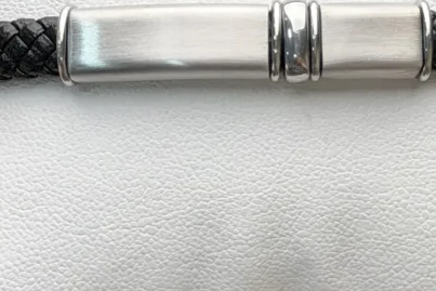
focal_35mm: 132
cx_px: 252
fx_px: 1599
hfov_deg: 15.5
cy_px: 42
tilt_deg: -71.6
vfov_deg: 10.4
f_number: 1.78
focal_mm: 6.76
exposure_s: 1/657
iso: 64
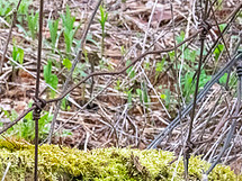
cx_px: -44
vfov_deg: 6.1
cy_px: 166
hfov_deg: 8.1
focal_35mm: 241
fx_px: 1684
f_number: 22
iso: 6400
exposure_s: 1/100
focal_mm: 62
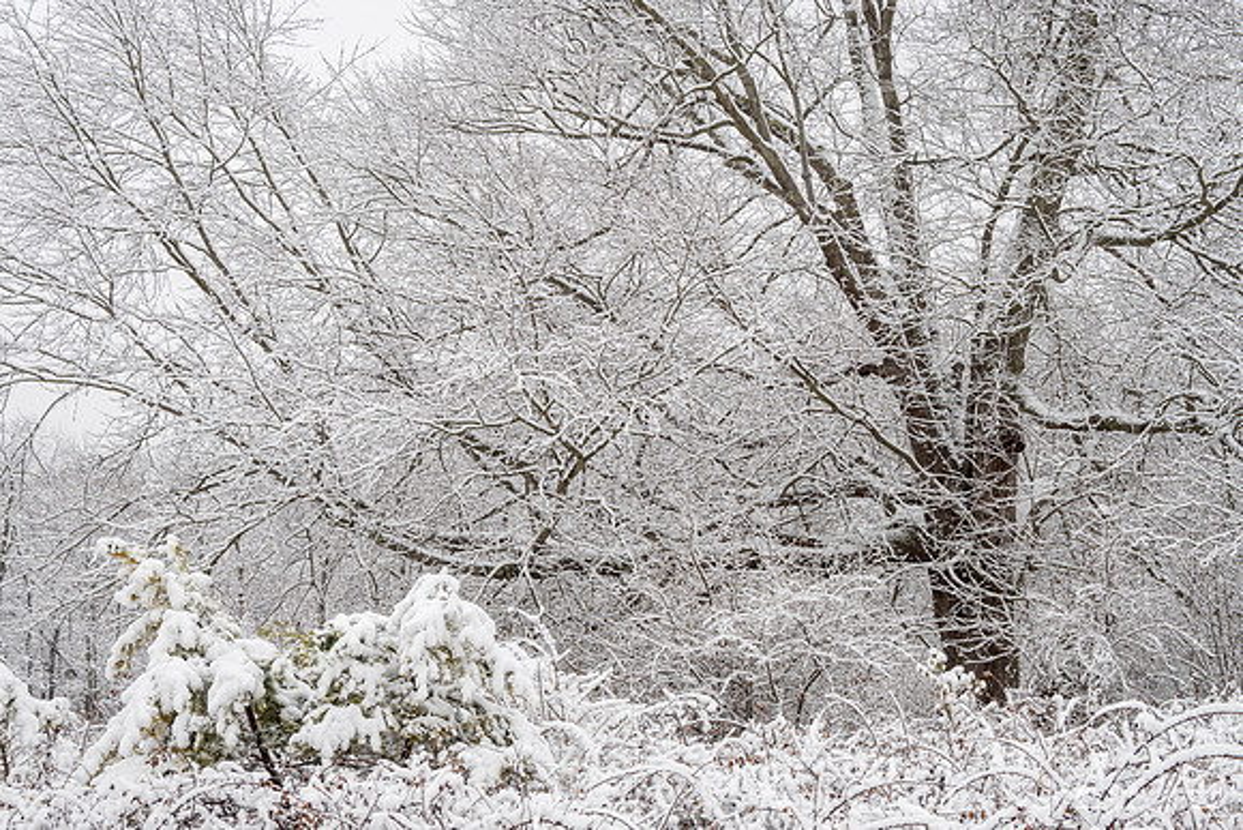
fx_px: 1709
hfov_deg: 40.0
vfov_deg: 27.3
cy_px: 415
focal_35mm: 50
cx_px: 622
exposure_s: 1/50
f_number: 10
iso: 180
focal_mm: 33
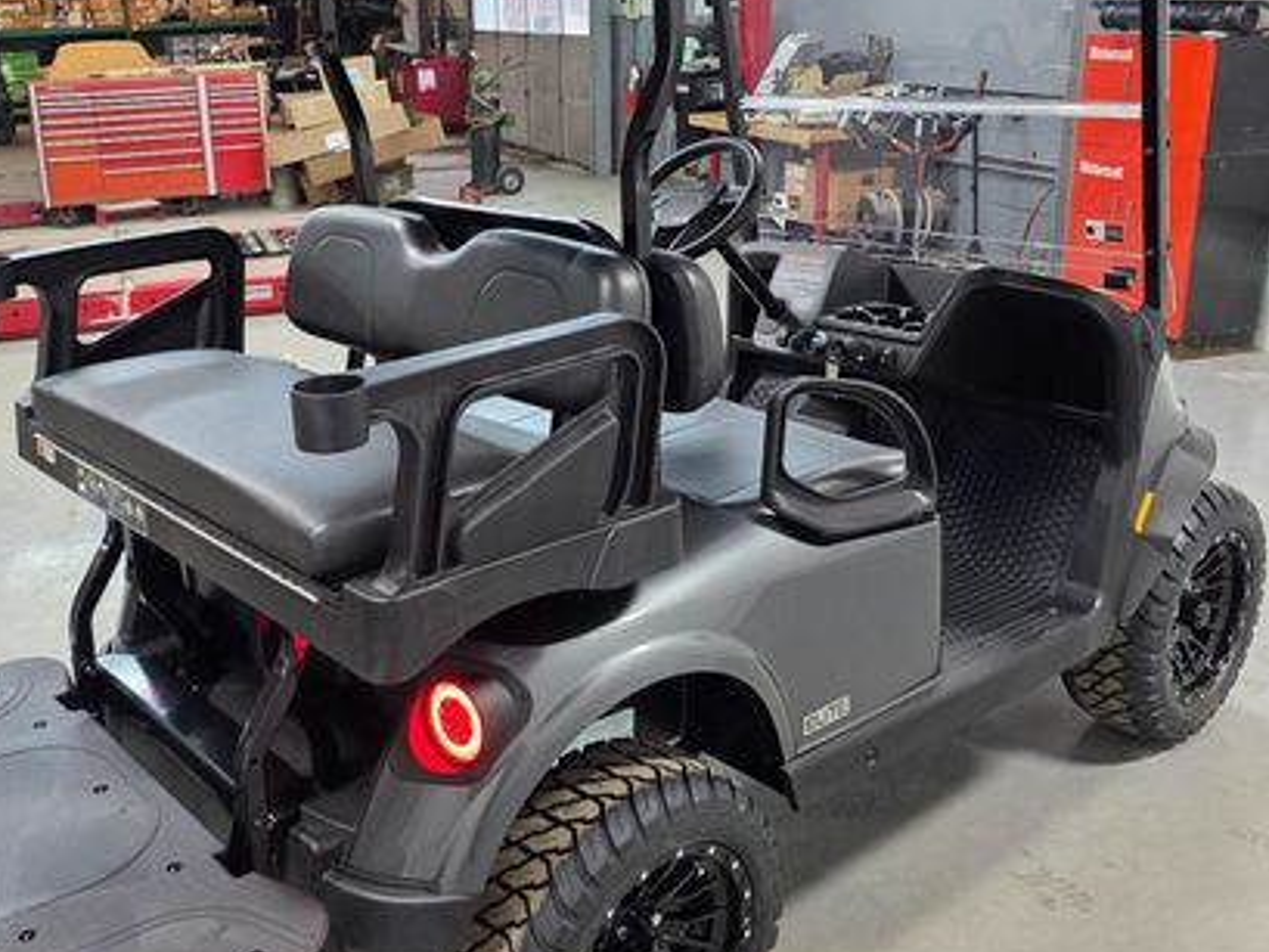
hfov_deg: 50.8
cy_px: 400
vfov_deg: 39.6
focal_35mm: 36
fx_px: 1320
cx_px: 478
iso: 160
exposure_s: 1/120
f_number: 1.7
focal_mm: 6.3
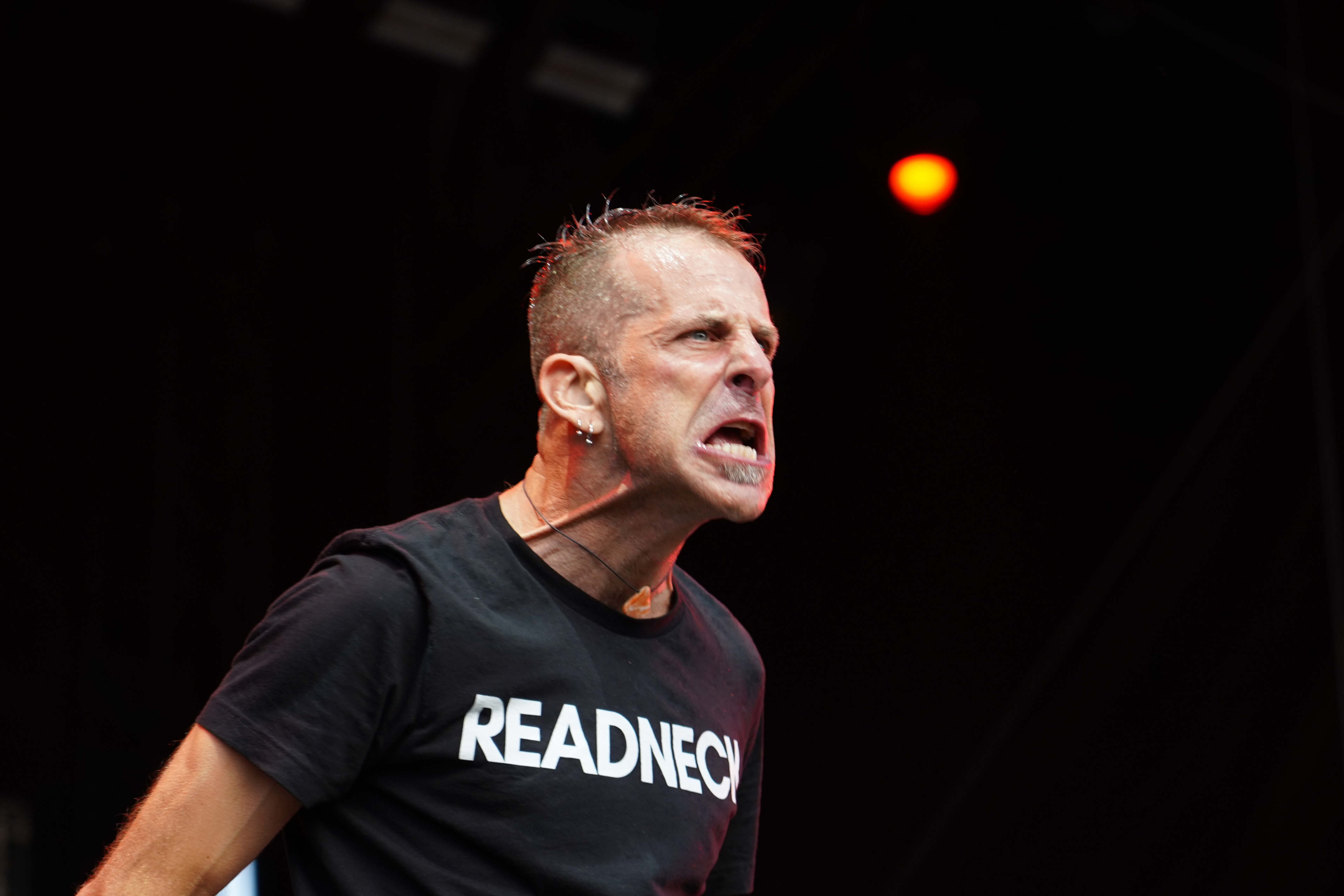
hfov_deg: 13.8
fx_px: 5562
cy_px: 527
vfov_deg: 9.2
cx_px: 575
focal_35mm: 149
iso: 400
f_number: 4
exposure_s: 1/125
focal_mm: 105
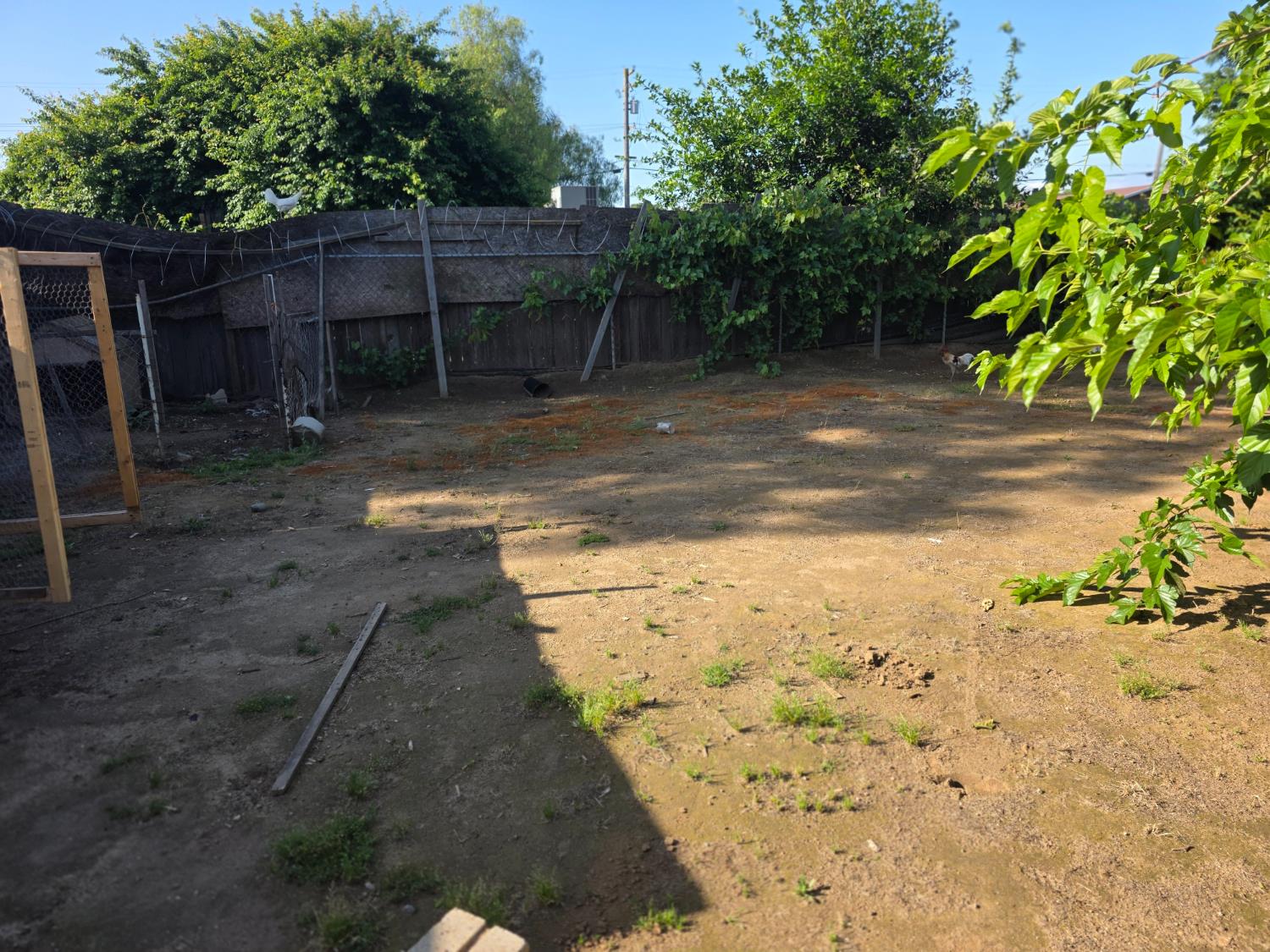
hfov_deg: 73.9
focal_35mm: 23
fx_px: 844
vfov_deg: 58.9
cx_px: 635
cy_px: 476
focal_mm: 6.3
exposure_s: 1/1967
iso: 80
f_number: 1.7
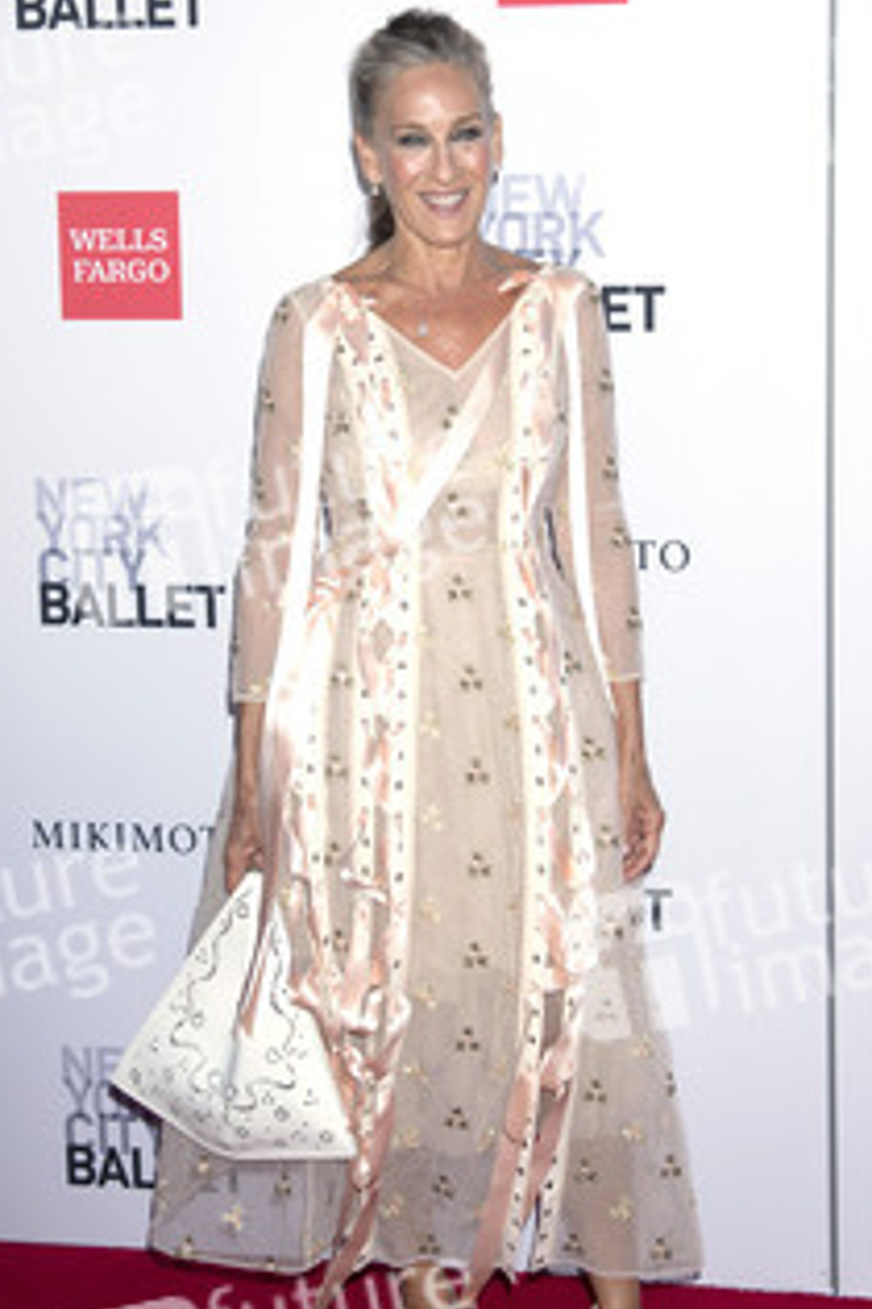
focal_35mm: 61
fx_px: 2216
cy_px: 736
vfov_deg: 32.8
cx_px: 394
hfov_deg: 22.3
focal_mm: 48
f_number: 6.3
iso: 640
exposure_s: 1/200
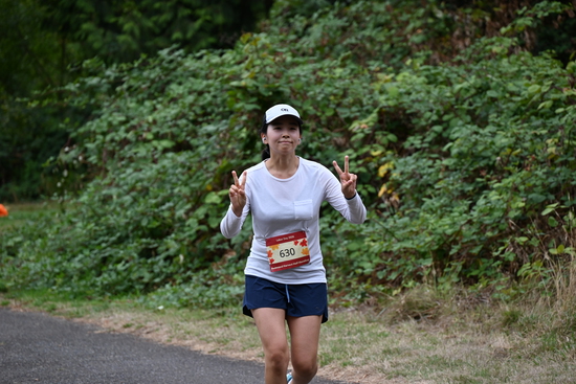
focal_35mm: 200
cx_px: 288
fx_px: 3201
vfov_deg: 6.9
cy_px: 192
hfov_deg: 10.3
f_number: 6.3
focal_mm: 200
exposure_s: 1/500
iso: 400
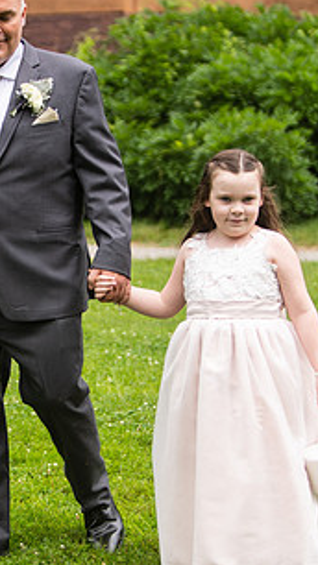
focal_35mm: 139
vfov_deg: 15.5
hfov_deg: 8.7
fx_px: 2085
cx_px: 44
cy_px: 291
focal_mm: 70
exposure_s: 1/1000
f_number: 2.8
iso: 200
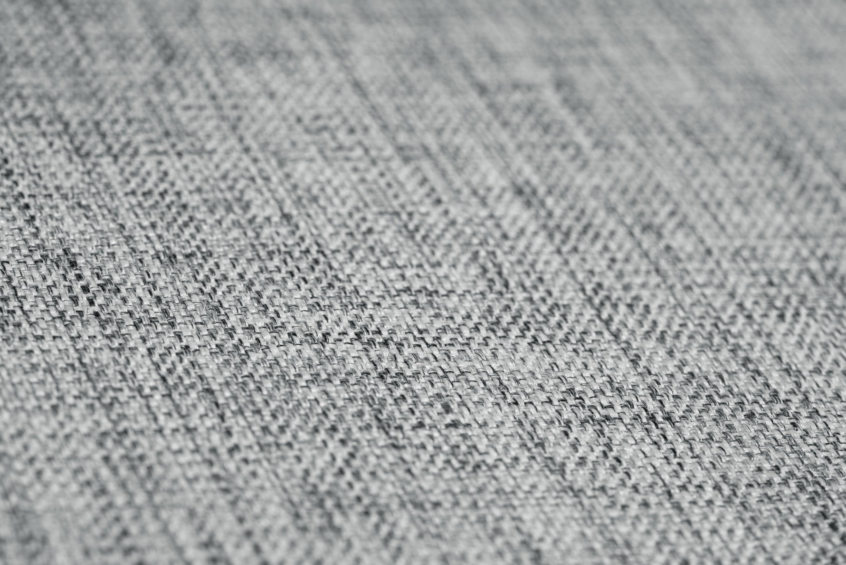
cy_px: 289
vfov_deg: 14.3
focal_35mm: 96
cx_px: 399
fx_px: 2256
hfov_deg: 21.2
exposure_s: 1/125
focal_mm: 90
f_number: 9
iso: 1000
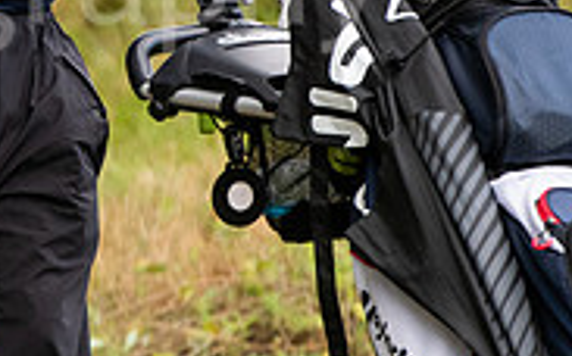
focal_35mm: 1695
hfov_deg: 1.2
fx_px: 26399
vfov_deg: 0.8
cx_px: -16
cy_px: -173
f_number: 5.6
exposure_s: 1/1250
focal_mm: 350
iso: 1250
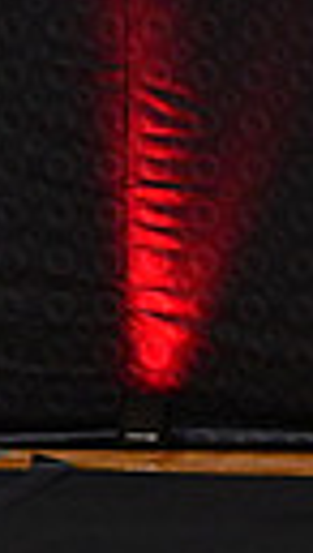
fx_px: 10149
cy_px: -71
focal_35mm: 691
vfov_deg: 3.1
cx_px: 1149
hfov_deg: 1.8
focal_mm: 98
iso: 4000
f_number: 2.8
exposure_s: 1/800
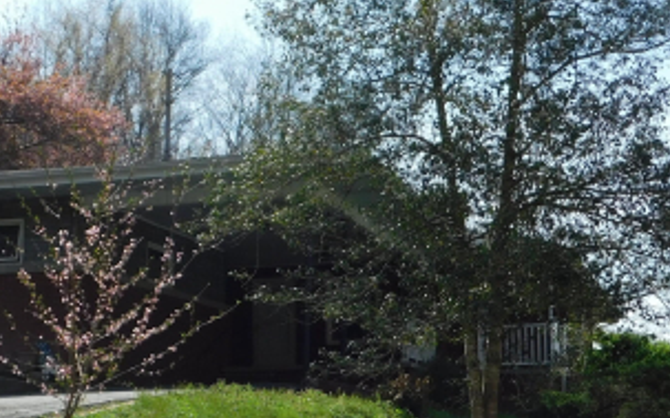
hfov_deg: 29.4
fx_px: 1277
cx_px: 317
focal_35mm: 70
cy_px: 345
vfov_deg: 18.4
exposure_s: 1/1000
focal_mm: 5.3
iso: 125
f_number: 3.2
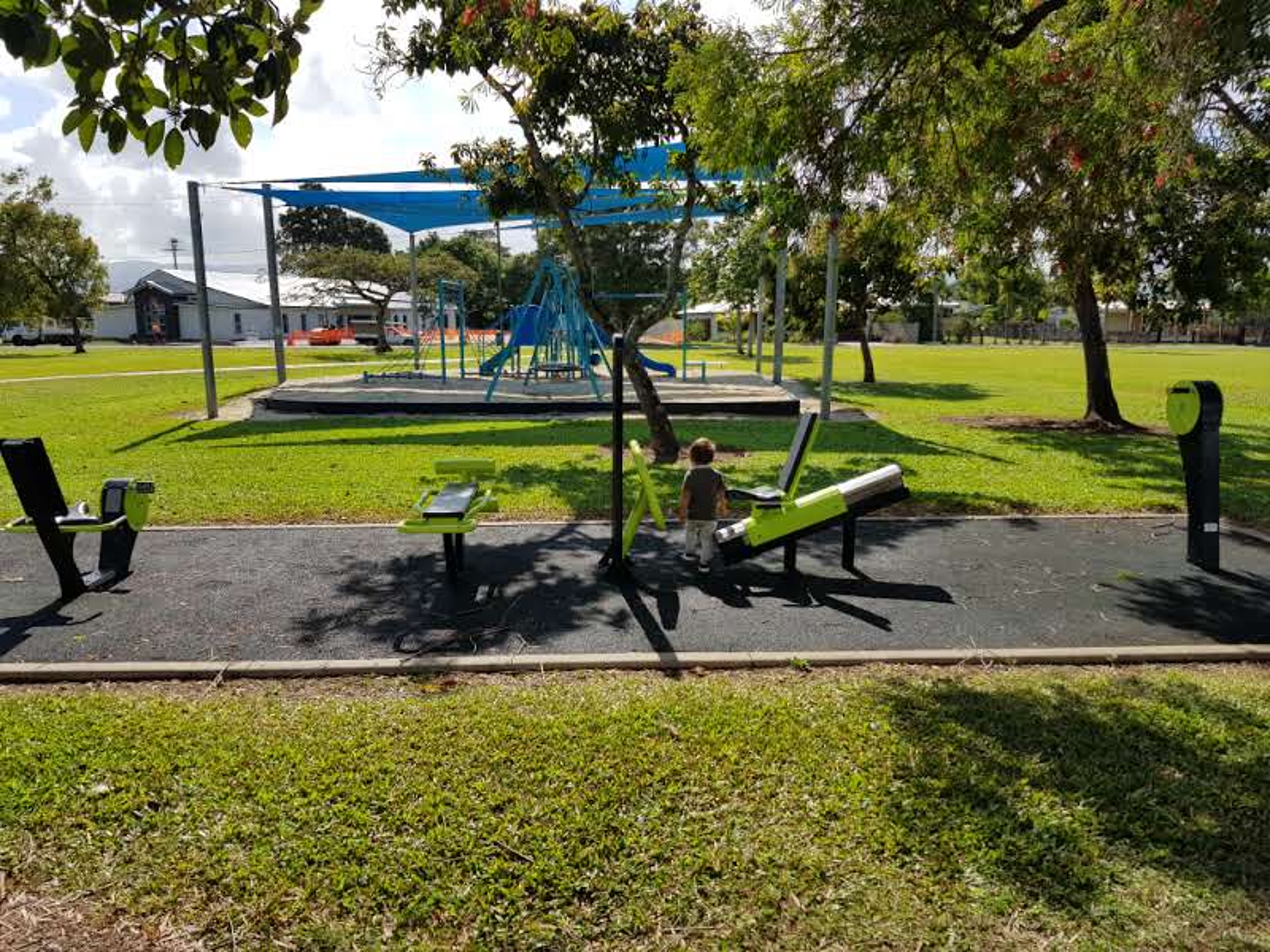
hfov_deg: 67.3
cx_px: 635
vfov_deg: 53.1
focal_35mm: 26
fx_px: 954
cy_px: 476
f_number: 1.7
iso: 40
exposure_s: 1/2360
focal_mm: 4.2
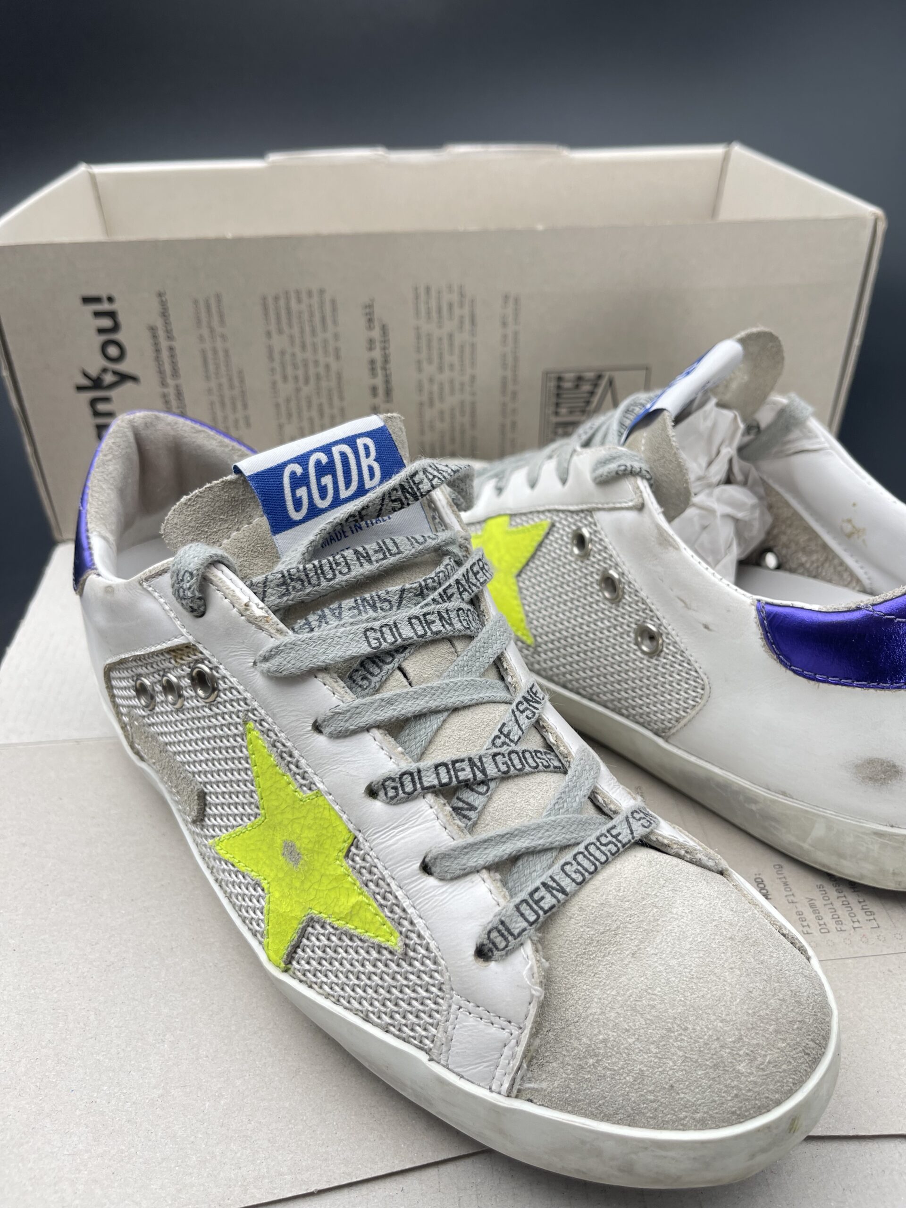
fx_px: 907
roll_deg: +1.2
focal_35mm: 26
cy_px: 604
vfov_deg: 67.3
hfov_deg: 53.1
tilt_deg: -36.4
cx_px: 453
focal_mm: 5.1
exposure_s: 1/150
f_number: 1.6
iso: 32
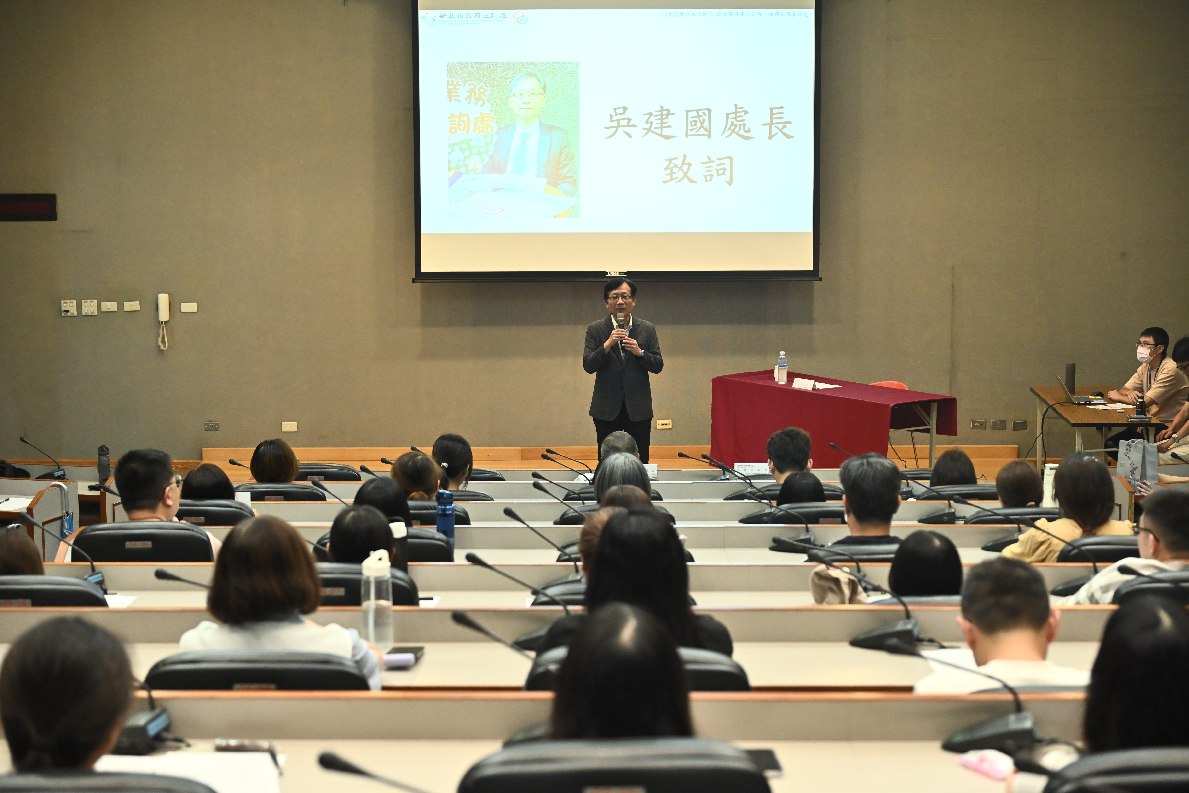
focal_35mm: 63
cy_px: 396
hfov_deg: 31.9
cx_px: 594
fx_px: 2081
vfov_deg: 21.6
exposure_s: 1/250
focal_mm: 63
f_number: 4
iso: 3200
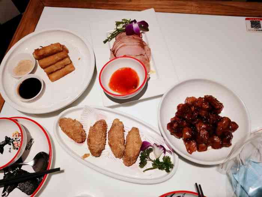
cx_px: 131
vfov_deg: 58.9
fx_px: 174
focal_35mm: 23
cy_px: 98
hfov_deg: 73.9
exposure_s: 1/100
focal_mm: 4.94
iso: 251
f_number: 1.9
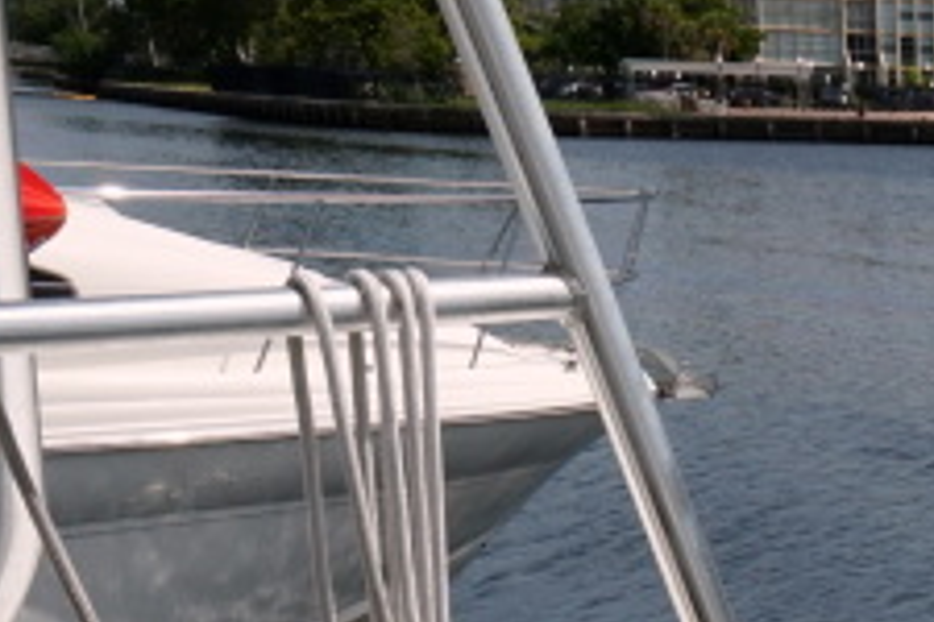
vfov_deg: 12.7
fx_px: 2490
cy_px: 1205
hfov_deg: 18.6
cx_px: 1432
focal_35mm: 96
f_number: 13
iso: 125
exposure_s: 1/160
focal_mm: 16
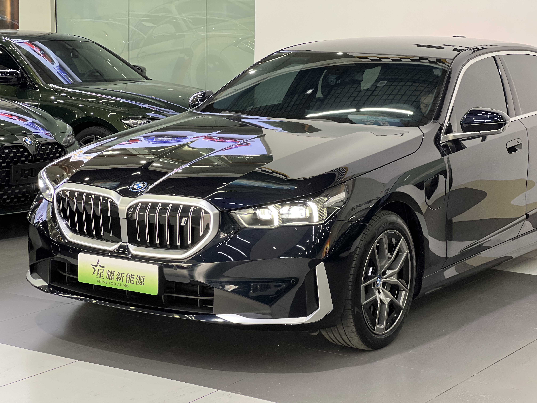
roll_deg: -1.6
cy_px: 202
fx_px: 1195
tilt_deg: -8.2
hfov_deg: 25.3
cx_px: 268
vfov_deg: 19.1
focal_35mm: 77
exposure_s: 1/33
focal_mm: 9
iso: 320
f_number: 2.8
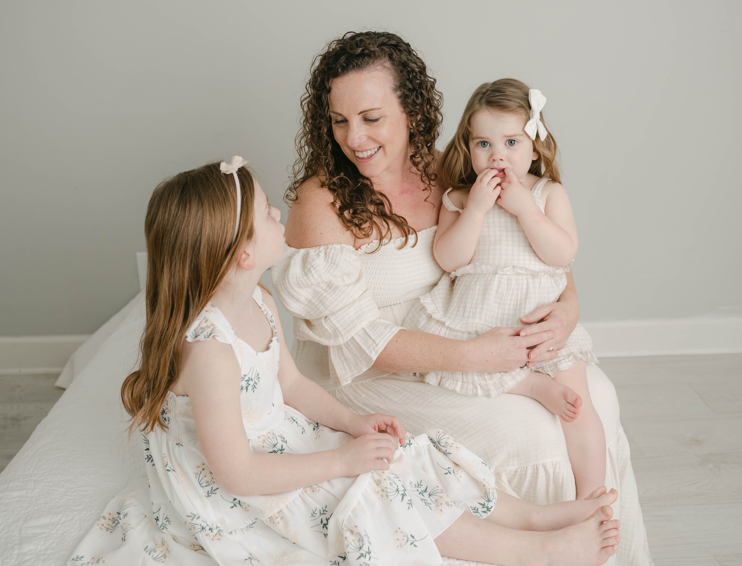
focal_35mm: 36
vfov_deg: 40.3
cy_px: 237
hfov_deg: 51.5
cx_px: 376
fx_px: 769
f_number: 3.5
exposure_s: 1/200
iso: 320
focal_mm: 27
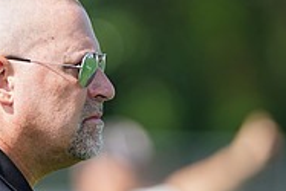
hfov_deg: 2.2
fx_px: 7386
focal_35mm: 929
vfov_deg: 1.5
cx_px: 37
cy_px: 100
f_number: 2.8
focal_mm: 300
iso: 400
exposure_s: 1/2500
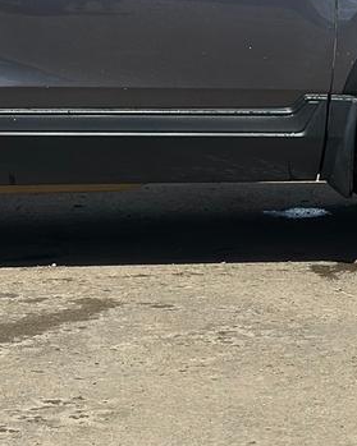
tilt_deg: -0.6
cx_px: -23
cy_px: -54
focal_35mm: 172
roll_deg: +2.1
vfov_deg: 11.1
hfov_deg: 8.9
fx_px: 2273
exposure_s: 1/9804
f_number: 1.78
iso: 100
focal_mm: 6.86
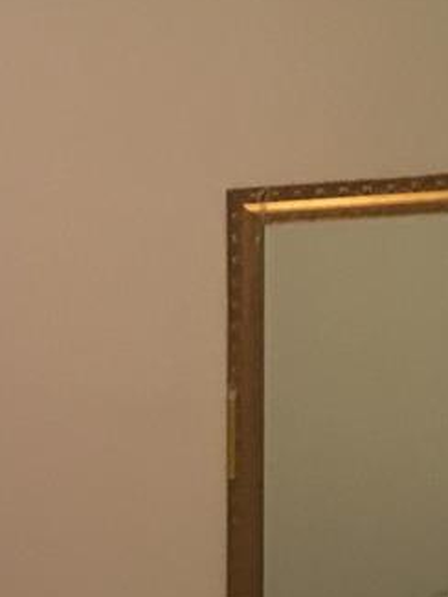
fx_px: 1845
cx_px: -275
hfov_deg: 12.9
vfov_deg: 18.0
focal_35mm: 107
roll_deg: +1.8
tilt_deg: -6.7
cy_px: 560
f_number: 2.2
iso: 200
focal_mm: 4.15
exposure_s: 1/17
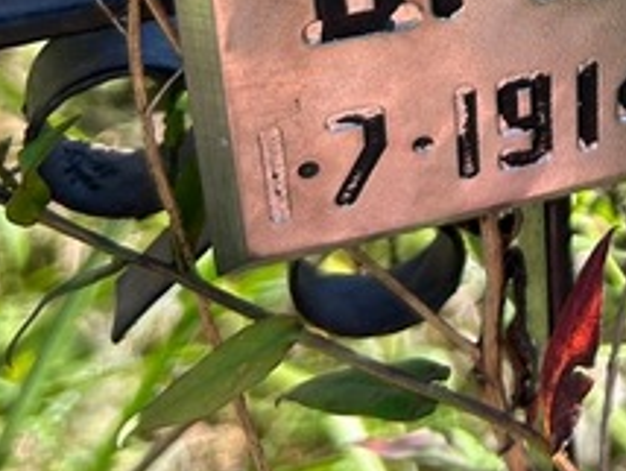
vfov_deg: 14.2
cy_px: -257
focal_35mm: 97
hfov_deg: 18.6
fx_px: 1756
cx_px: 837
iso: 50
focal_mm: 5.7
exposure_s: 1/572
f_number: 1.5
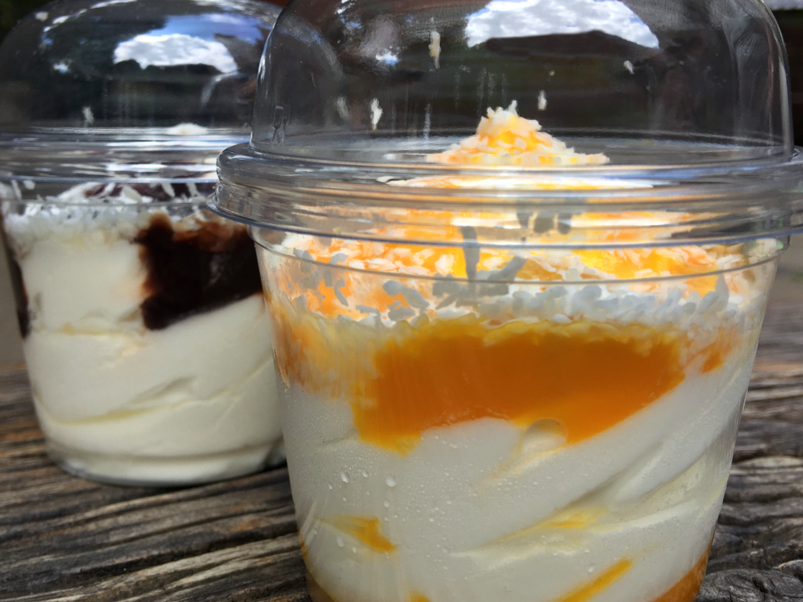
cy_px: 281
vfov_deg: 44.1
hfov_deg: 56.8
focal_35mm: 32
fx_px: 742
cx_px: 394
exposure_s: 1/242
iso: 25
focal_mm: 4.2
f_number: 2.2
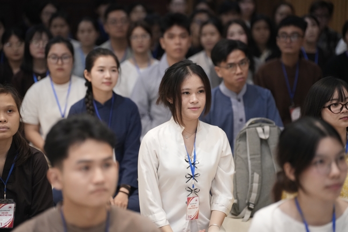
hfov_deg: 16.3
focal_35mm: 126
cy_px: 116
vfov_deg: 10.9
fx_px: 1218
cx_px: 174
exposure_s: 1/250
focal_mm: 126
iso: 4000
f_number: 2.8
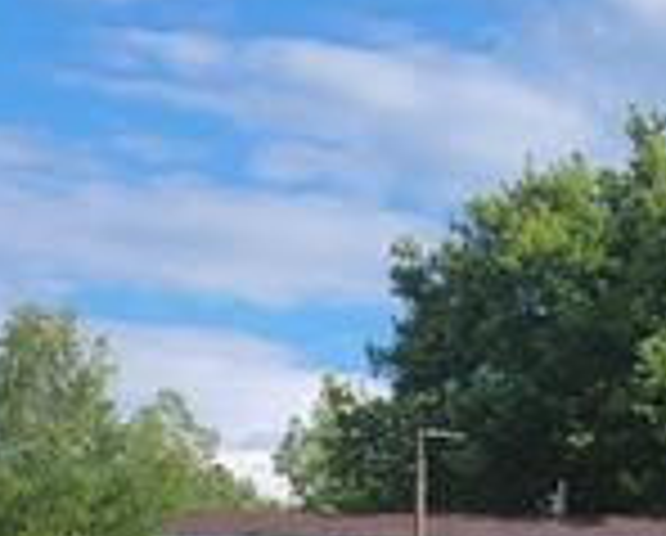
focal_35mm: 101
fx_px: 1995
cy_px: 784
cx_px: 738
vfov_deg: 14.4
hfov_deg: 18.2
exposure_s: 1/692
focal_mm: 6.7
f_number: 1.8
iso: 16
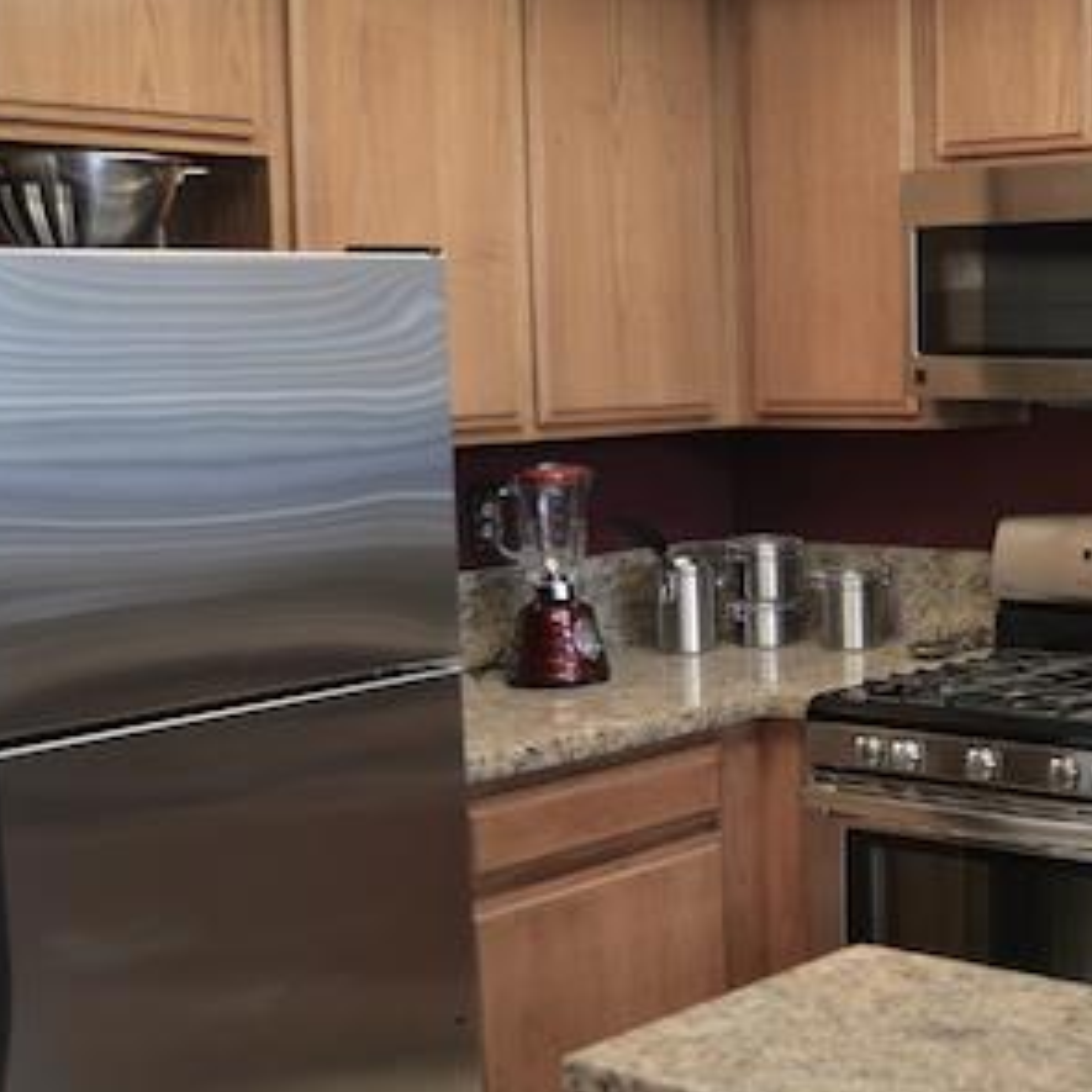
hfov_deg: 28.4
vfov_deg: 30.0
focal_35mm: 57
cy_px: 559
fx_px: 2034
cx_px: 1062
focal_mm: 22
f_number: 4
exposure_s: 1/6
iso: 100
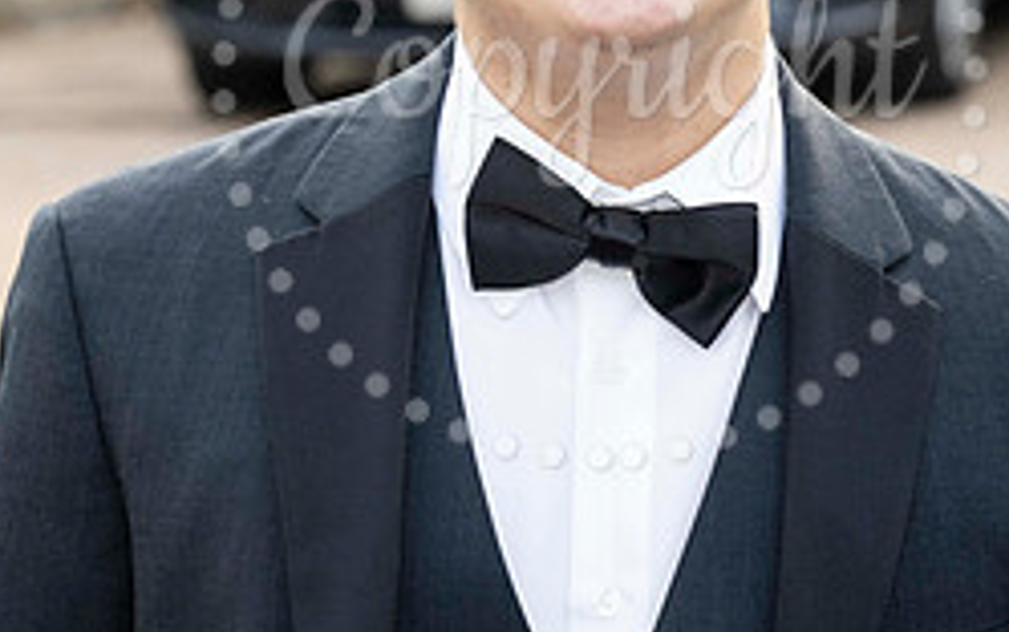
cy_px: 31
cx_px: 498
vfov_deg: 4.3
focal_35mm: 309
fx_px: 8503
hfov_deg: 6.8
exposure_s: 1/200
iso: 500
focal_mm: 120
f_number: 7.1
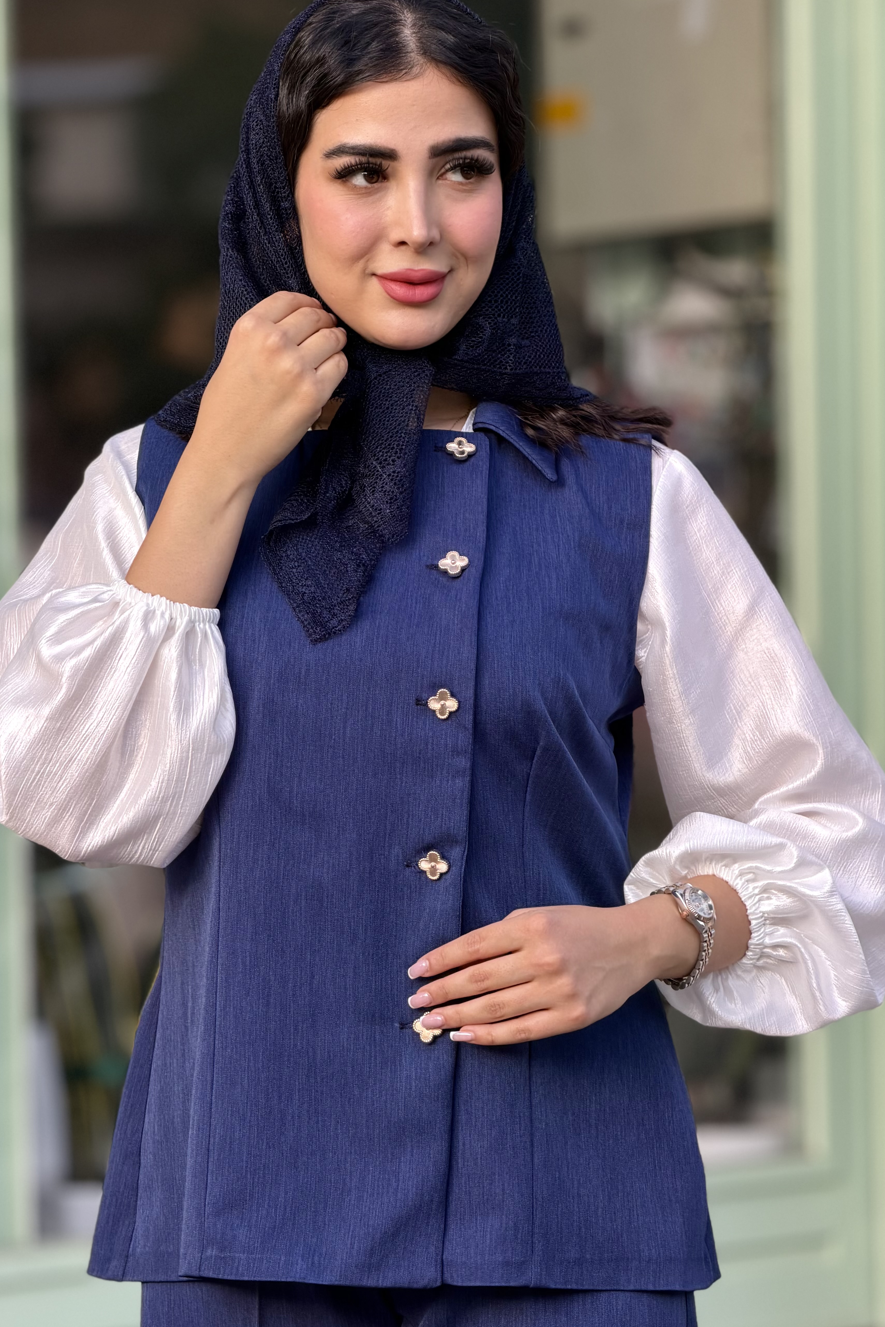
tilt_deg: -2.1
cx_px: 406
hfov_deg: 11.8
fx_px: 4277
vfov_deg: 17.6
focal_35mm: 116
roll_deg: +1.2
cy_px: 687
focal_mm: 16.89
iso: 64
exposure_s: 1/103
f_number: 2.8
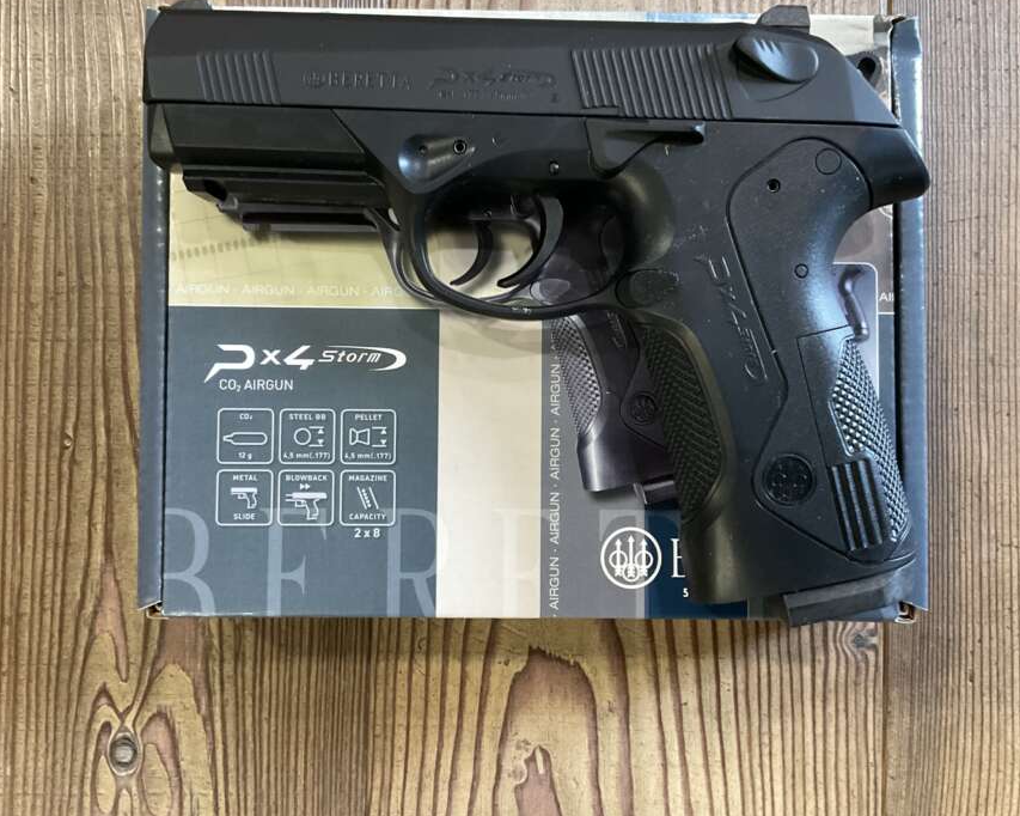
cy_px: 386
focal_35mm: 34
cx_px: 511
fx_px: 1026
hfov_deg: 52.9
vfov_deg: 43.3
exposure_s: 1/33
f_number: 1.8
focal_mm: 3
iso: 200
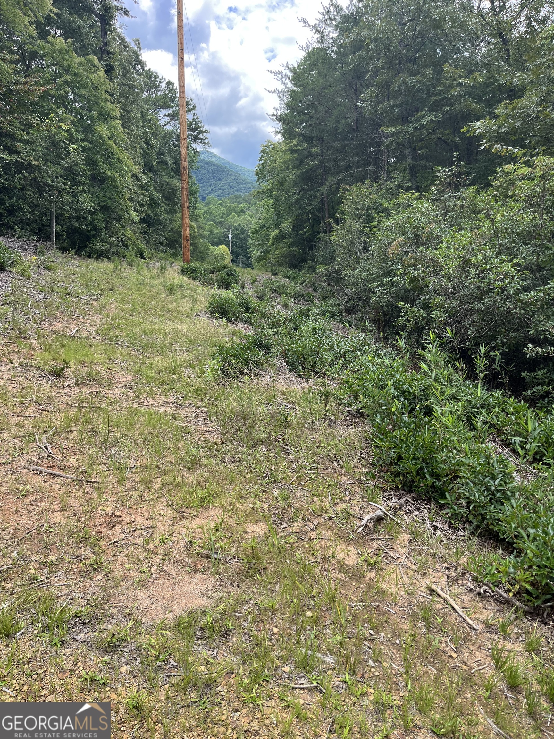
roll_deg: +0.9
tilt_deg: -12.1
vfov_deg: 67.3
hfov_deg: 53.1
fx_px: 555
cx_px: 277
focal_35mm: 26
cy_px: 370
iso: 50
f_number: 1.6
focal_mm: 5.1
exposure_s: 1/833
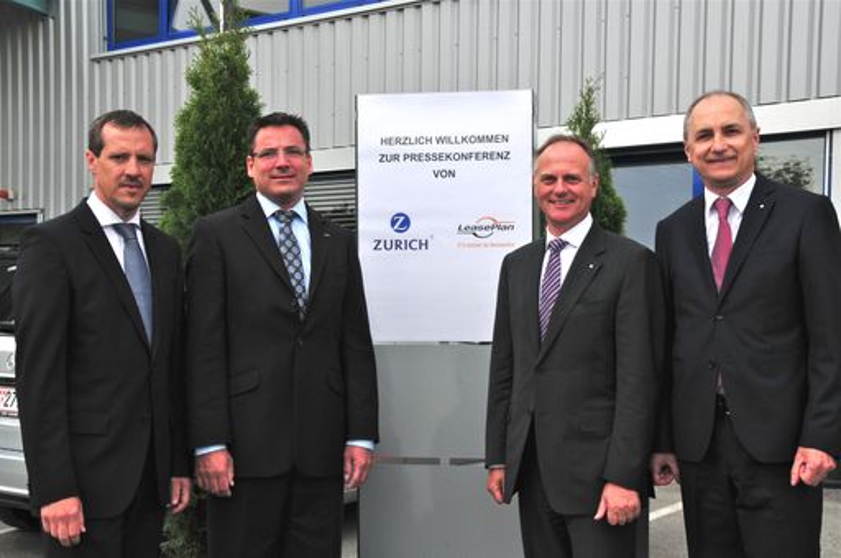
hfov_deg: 41.2
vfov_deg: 28.0
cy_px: 279
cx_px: 420
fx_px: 1120
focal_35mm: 48
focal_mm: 32
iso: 400
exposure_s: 1/200
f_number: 18
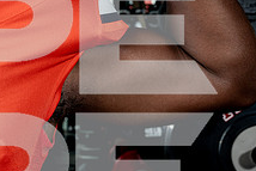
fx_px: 811
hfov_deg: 16.8
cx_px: -87
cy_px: 32
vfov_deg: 12.0
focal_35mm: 114
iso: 640
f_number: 9
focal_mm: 42
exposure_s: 1/250
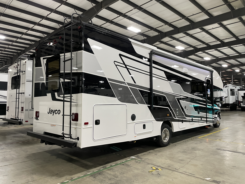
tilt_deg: +4.1
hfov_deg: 67.3
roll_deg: +0.3
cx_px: 122
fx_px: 184
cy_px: 92
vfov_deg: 53.1
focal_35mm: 26
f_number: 1.6
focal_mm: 4.2
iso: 200
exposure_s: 1/60
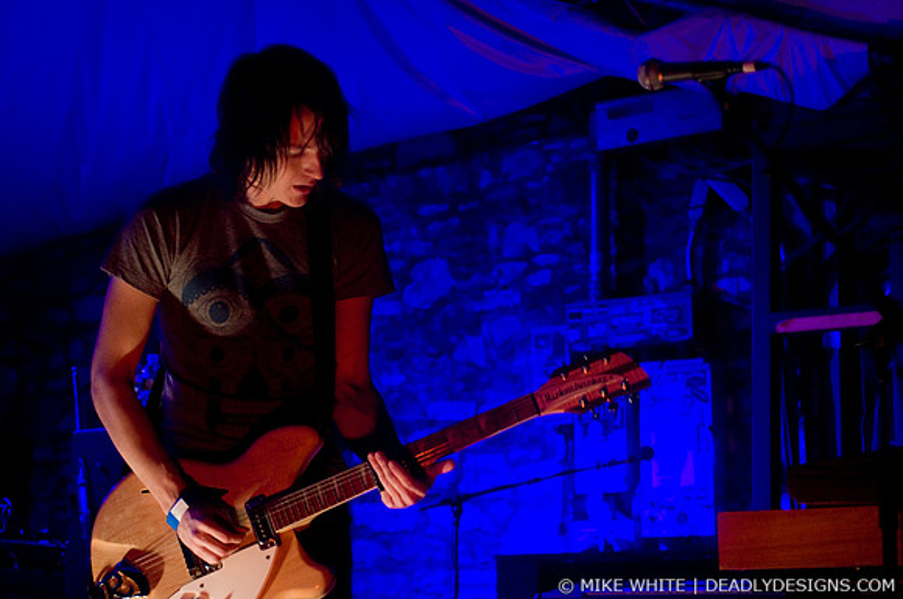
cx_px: 452
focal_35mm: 78
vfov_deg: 17.4
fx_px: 1954
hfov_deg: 26.0
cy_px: 300
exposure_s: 1/50
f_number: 2.8
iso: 1000
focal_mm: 52
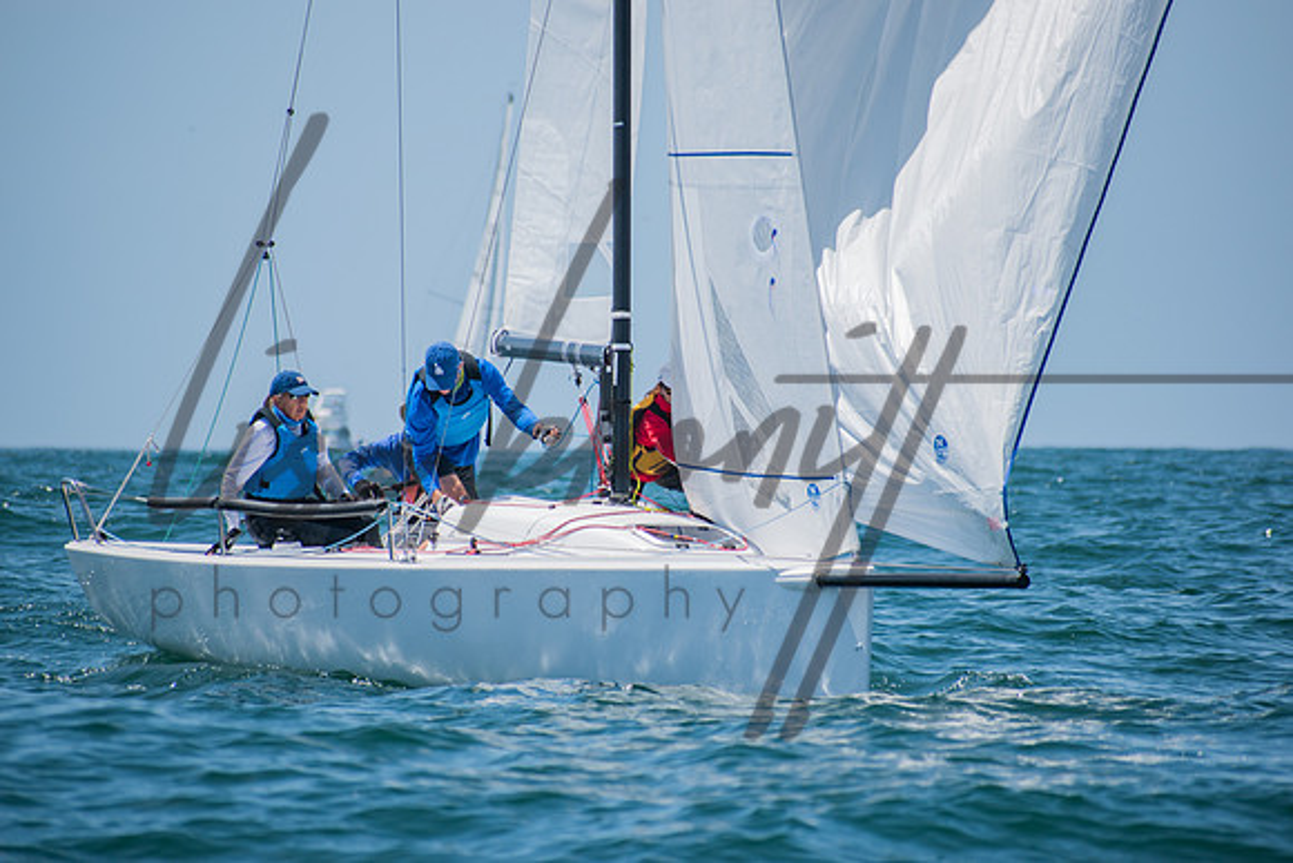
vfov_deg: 3.6
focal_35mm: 378
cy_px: 432
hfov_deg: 5.4
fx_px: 13592
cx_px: 646
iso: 200
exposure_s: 1/800
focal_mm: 250
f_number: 6.3
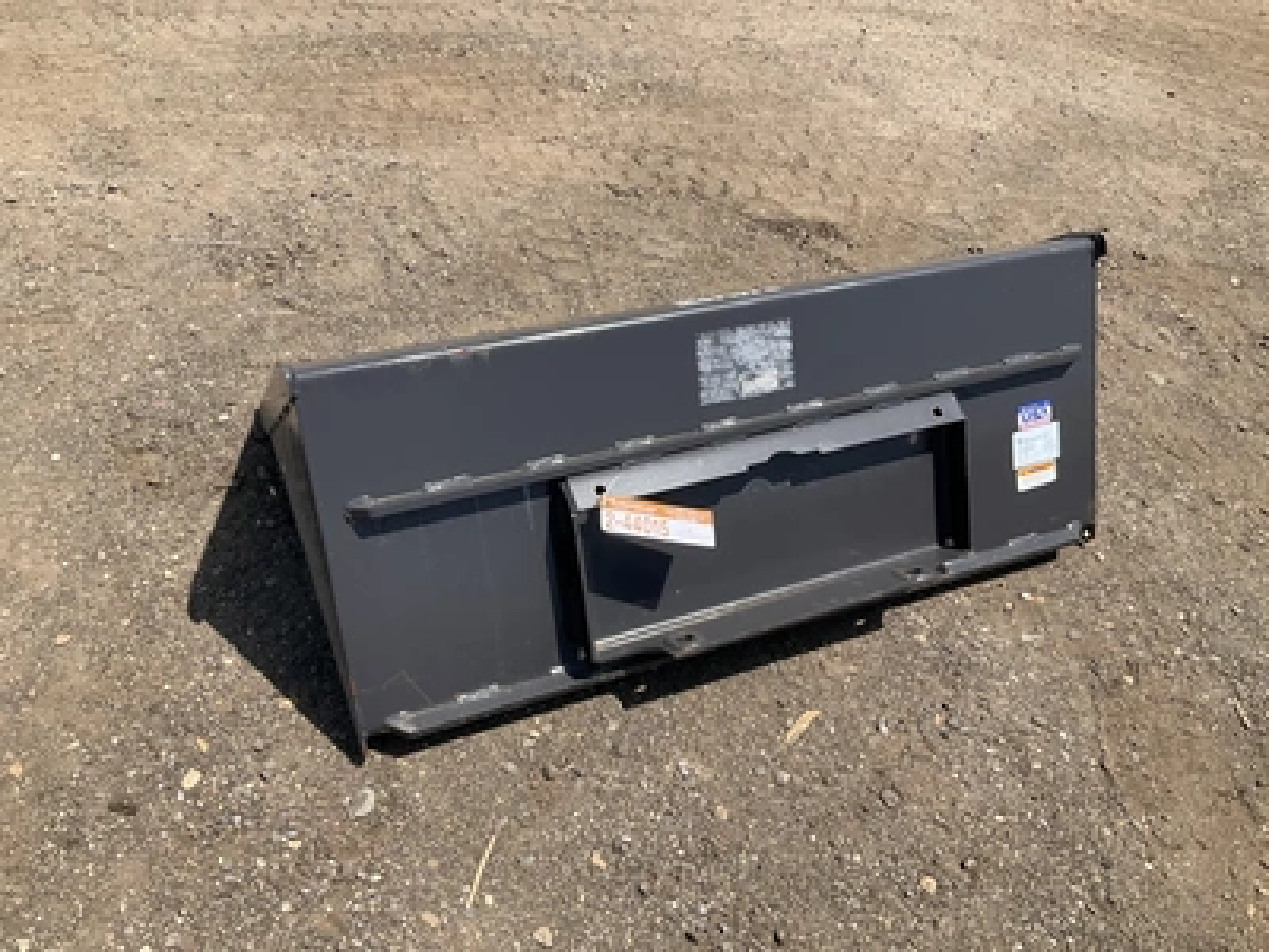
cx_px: 634
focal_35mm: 29
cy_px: 476
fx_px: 1063
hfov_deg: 61.7
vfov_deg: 48.2
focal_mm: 3
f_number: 1.8
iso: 25
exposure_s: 1/1534
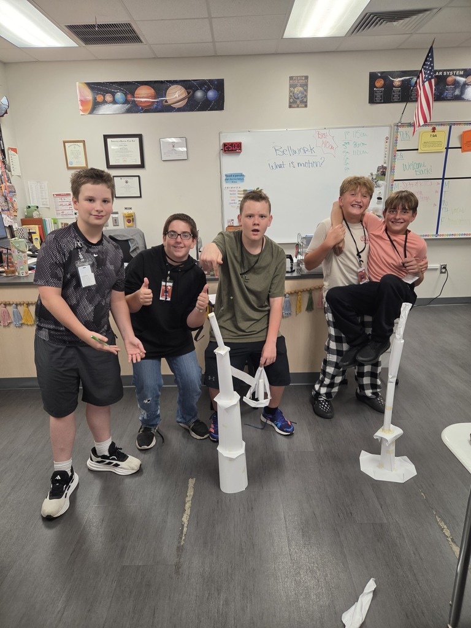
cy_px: 314
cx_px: 236
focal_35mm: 23
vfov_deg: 73.9
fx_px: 417
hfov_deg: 58.9
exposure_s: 1/120
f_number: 1.8
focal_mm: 5.4
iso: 250
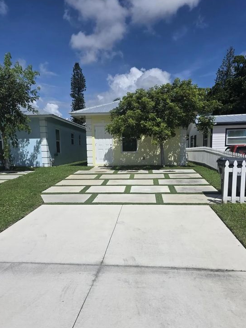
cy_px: 187
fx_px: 256
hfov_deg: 51.3
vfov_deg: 65.0
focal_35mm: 27
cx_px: 120
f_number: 1.7
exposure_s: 1/7944
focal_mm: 6.3
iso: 40
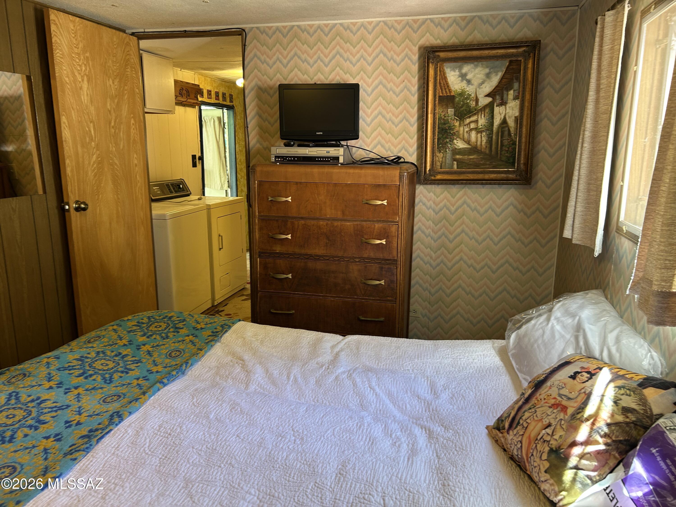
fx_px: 508
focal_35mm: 26
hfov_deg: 67.3
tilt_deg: -10.5
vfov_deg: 53.1
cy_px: 254
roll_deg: -0.9
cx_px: 338
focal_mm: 5.7
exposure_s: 1/60
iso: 80
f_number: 1.5
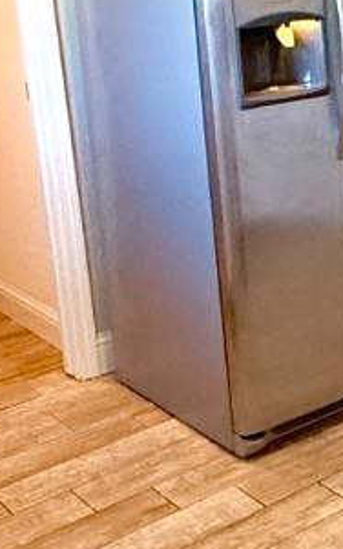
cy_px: 99
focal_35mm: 74
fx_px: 1107
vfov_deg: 27.2
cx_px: 524
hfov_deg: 16.0
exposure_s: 1/60
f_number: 2.2
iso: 400
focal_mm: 2.22
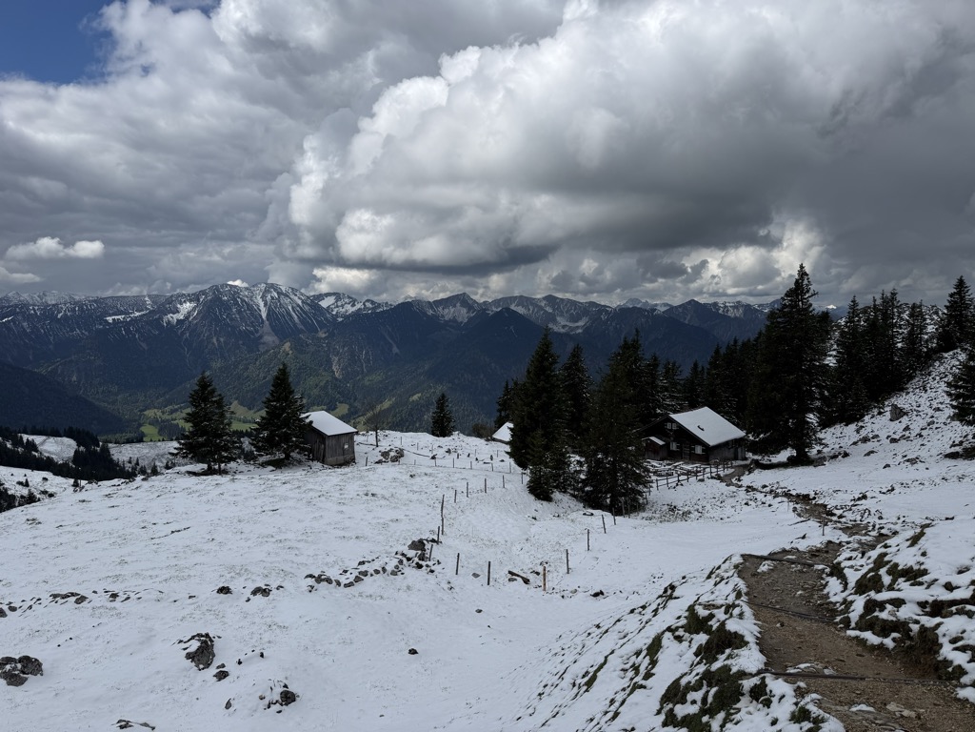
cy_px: 366
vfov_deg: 56.8
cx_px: 488
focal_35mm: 24
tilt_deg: -3.4
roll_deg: +0.0
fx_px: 676
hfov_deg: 71.6
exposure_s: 1/10309
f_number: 1.78
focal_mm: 6.76
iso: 80
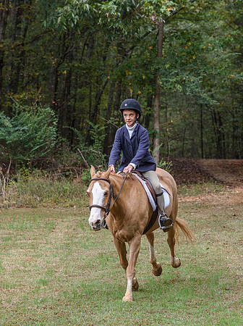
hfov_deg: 9.1
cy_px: 164
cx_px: 121
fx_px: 1526
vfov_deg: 12.2
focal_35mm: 163
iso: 560
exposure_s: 1/1600
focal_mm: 70
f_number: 4
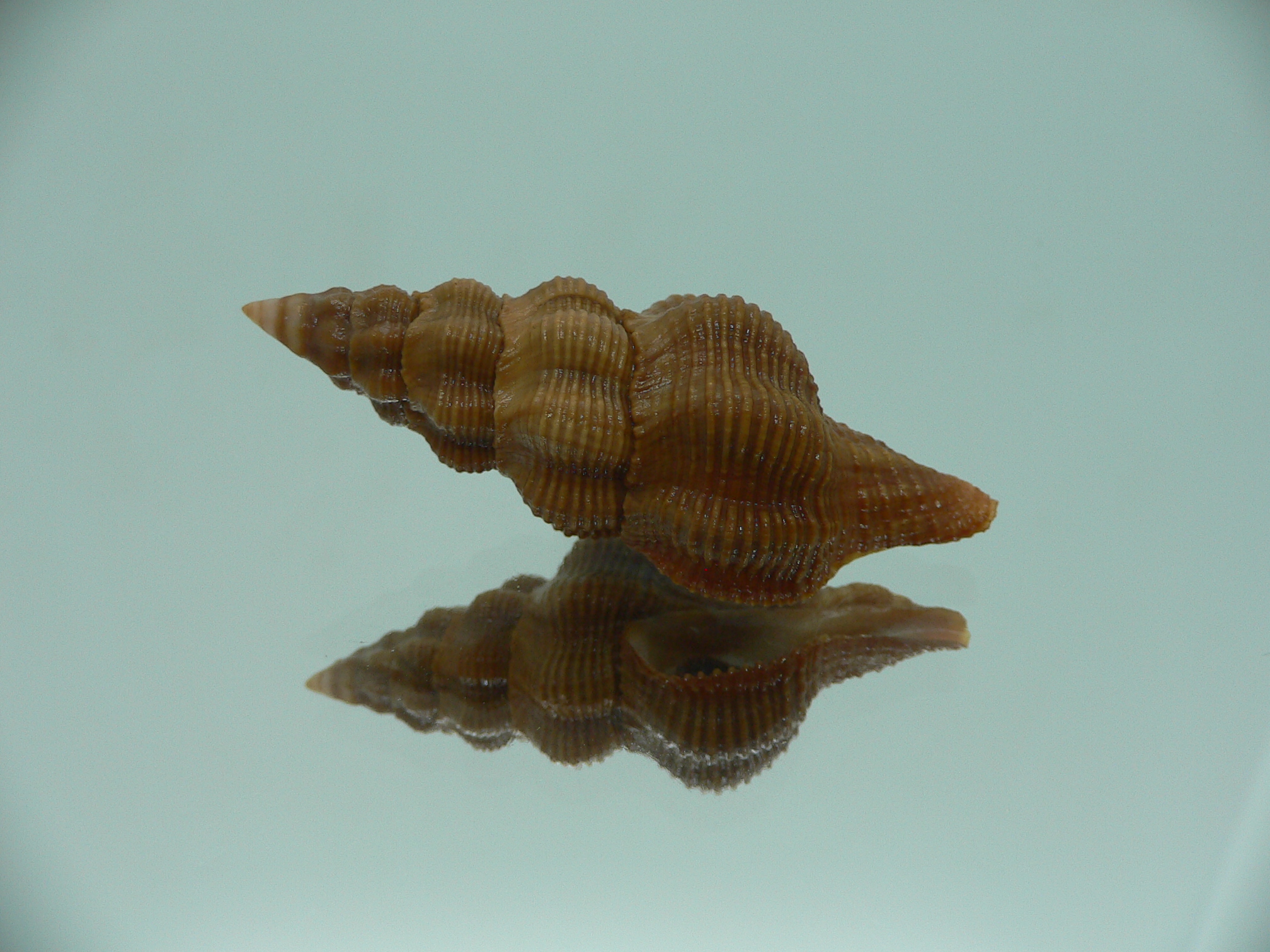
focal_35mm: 35
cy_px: 476
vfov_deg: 40.7
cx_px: 635
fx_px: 1284
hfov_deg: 52.6
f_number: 2.8
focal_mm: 4.6
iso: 80
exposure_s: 1/60
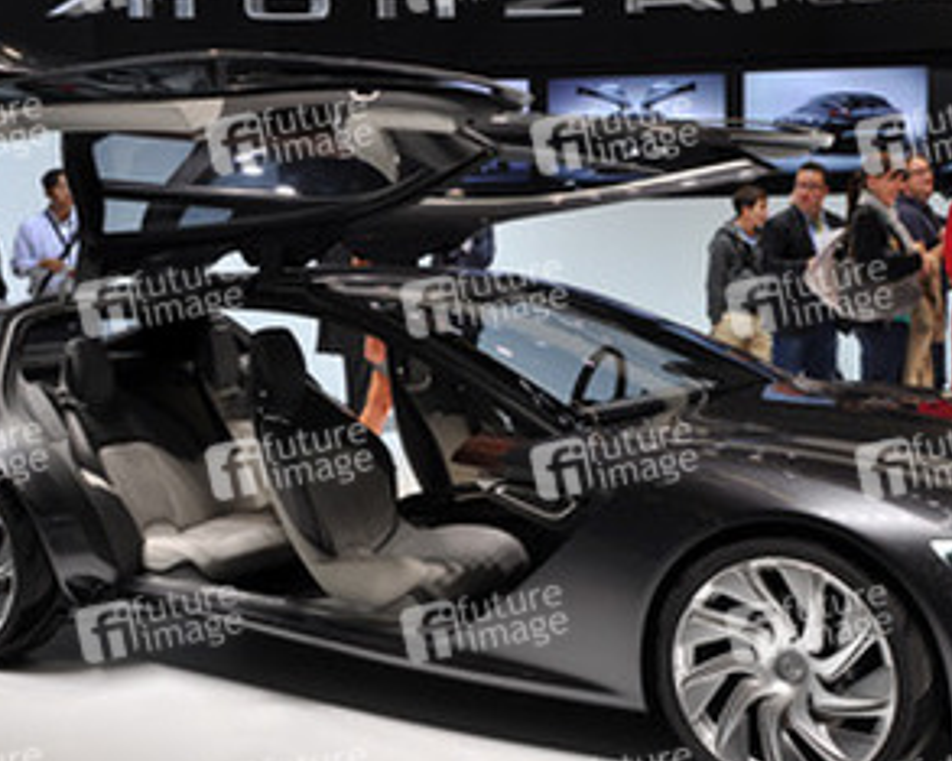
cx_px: 528
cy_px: 380
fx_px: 1464
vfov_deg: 29.1
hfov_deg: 36.0
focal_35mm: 52
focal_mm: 24
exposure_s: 1/100
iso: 400
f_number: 6.3
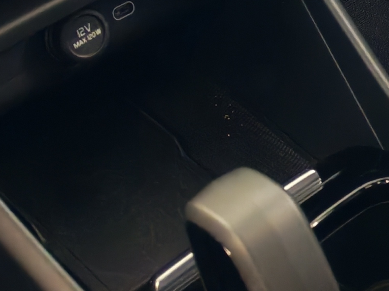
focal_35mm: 122
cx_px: 491
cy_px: -227
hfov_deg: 15.4
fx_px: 1371
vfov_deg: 11.3
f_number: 1.9
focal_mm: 6.12
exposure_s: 1/50
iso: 1600
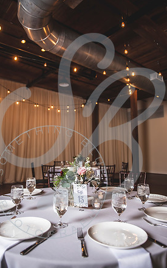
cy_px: 136
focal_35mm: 25
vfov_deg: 72.5
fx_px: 182
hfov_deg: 49.2
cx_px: 78
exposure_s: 1/200
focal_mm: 24
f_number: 2.8
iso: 100
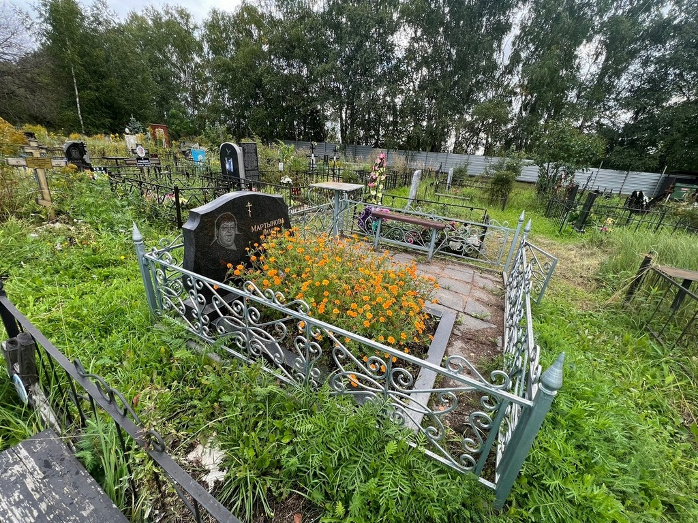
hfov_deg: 106.2
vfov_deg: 89.9
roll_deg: -0.9
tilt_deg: -21.1
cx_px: 349
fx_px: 262
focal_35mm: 13
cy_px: 262
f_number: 1.8
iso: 32
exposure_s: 1/296
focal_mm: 1.57
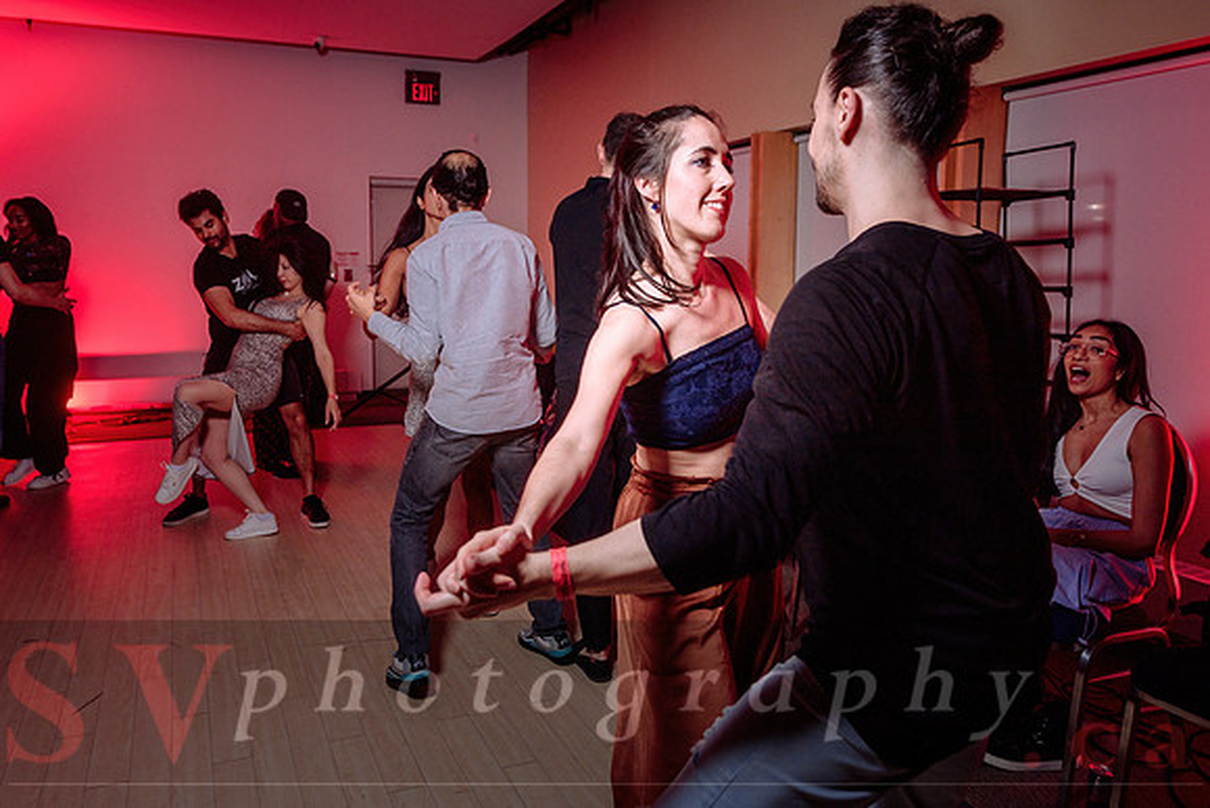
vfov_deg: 46.9
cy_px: 362
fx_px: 929
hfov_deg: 66.0
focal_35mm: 28
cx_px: 542
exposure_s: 1/60
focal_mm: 24
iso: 1000
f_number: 4
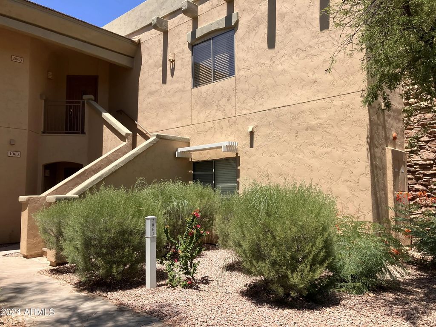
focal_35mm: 28
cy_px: 164
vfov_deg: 49.7
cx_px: 218
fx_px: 353
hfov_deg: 63.4
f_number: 1.8
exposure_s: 1/1517
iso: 32
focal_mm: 3.99
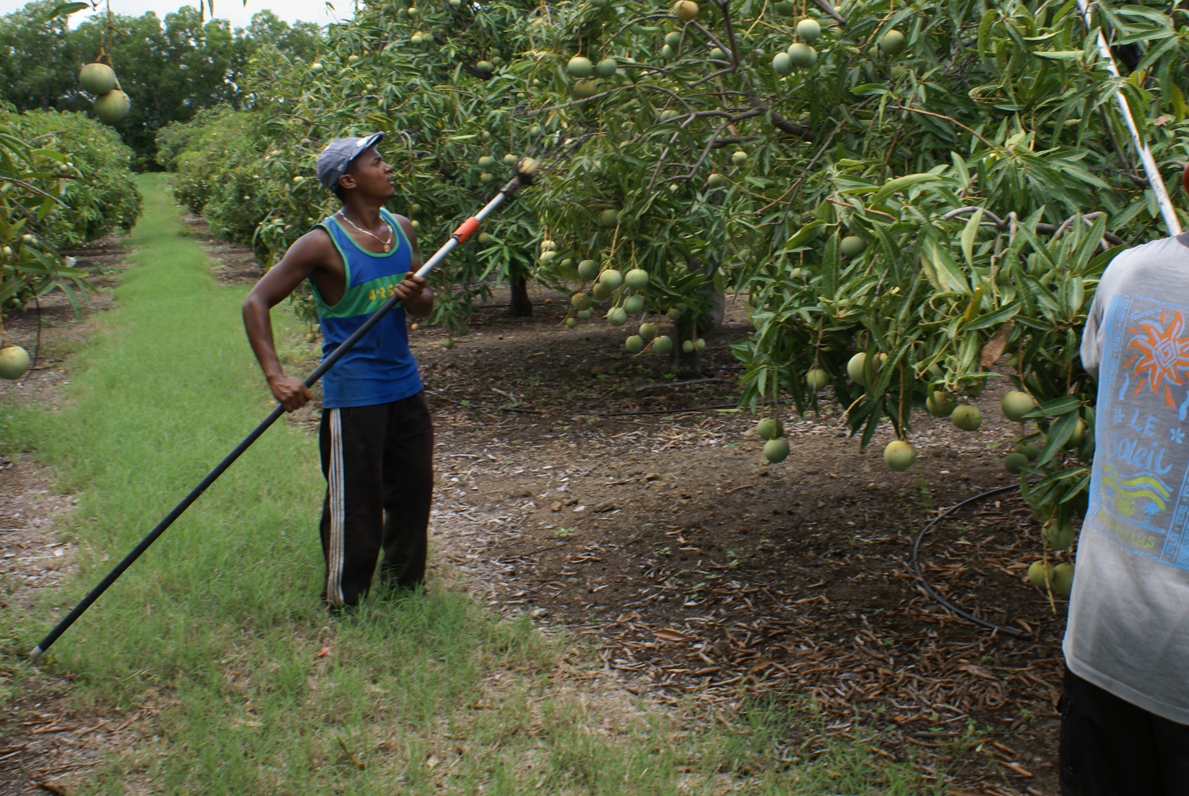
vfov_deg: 31.0
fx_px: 1422
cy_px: 265
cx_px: 657
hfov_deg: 45.3
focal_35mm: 43
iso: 100
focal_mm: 20
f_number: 10
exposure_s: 1/80
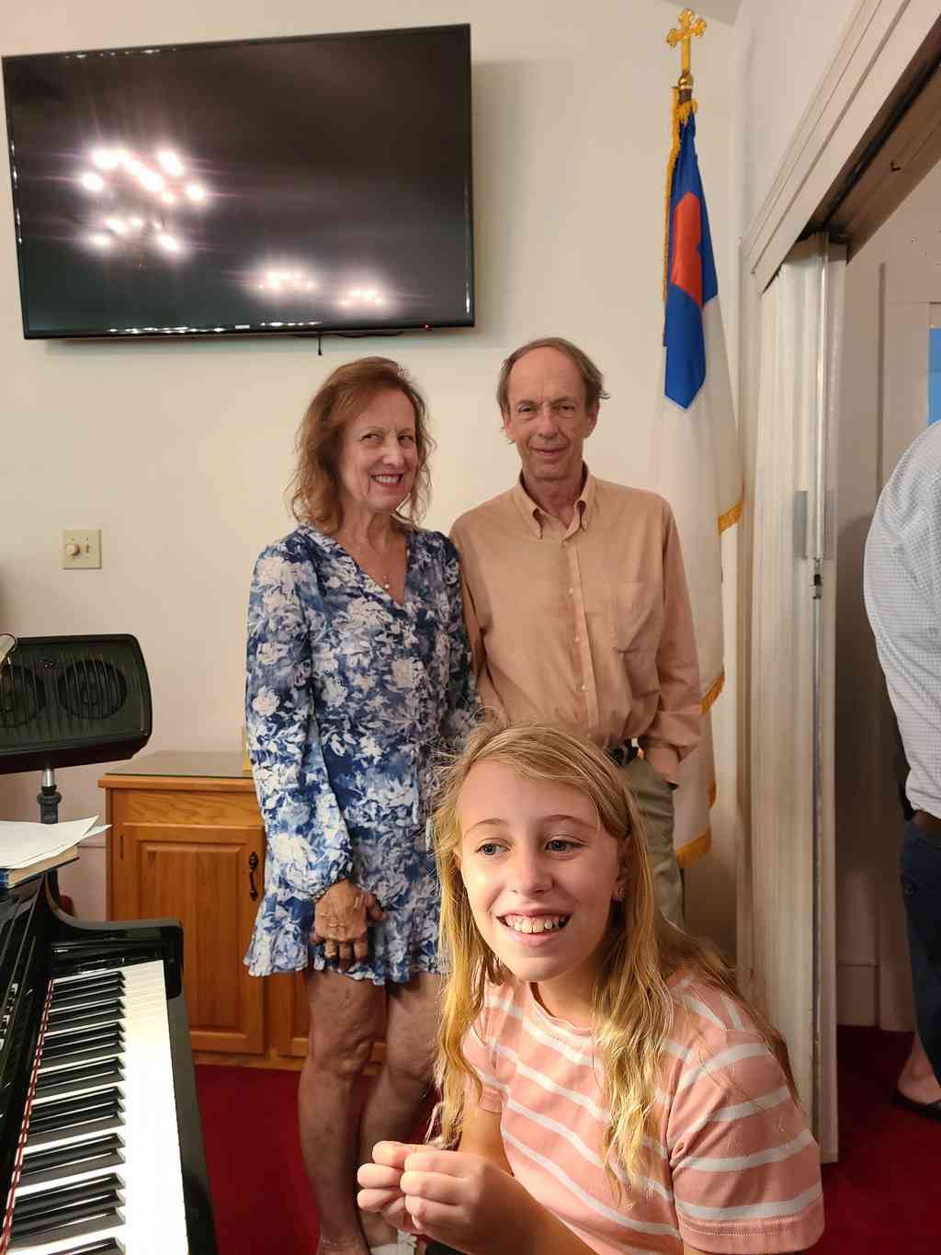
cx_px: 470
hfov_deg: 53.1
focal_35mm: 26
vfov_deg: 67.3
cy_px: 628
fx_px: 942
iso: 320
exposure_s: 1/40
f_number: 1.8
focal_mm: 5.4
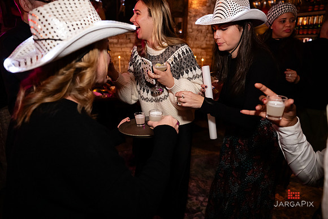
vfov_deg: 53.1
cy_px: 109
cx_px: 164
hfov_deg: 73.7
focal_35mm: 24
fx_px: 219
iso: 3200
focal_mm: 24
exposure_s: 1/100
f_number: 2.8
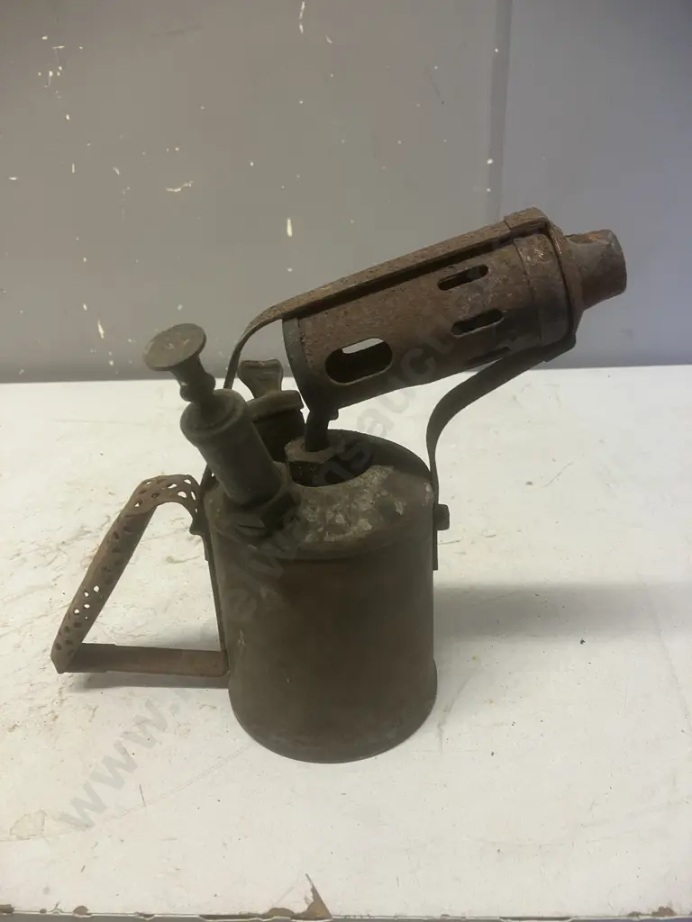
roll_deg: +2.3
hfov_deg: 49.7
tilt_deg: -25.1
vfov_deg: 63.4
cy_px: 461
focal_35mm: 28
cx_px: 346
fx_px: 746
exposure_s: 1/50
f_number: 1.8
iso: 80
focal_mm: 3.99
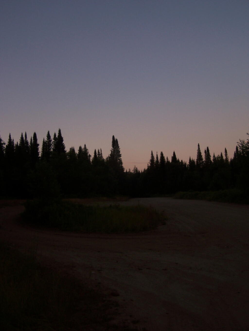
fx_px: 364
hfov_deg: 37.7
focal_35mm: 38
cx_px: 124
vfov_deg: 49.0
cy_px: 166
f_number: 2.8
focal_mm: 6.3
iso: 80
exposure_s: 1/160
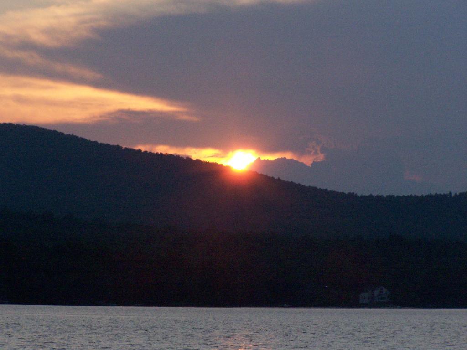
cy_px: 175
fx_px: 2820
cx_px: 234
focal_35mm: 209
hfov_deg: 9.5
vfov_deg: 7.1
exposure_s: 1/800
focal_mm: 34.6
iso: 400
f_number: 6.3
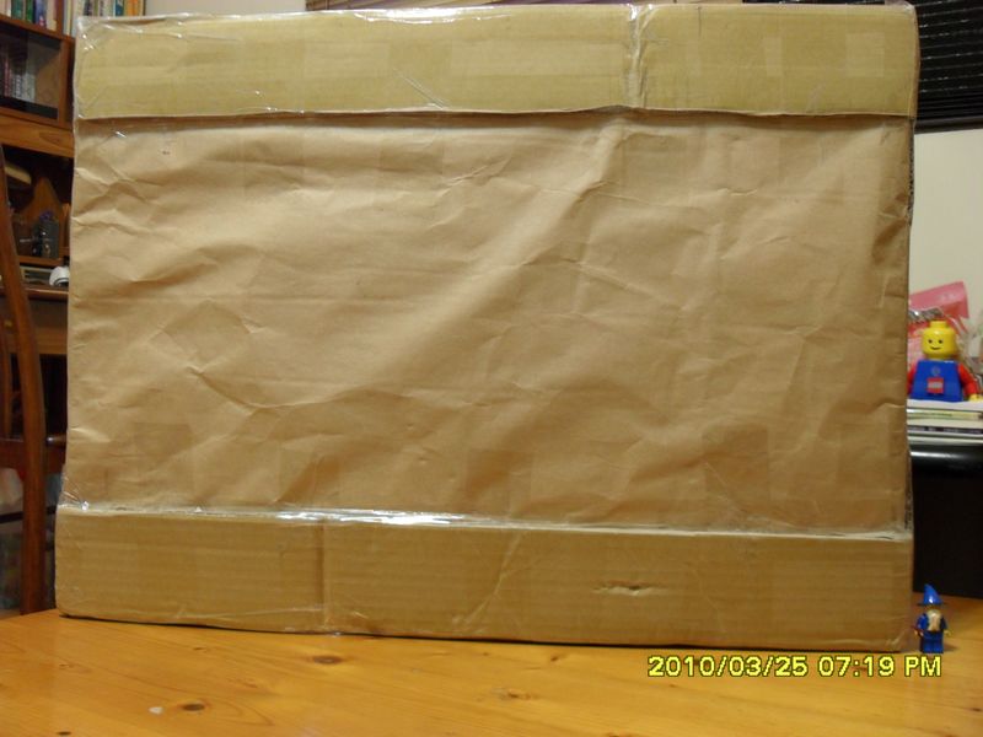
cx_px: 492
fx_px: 994
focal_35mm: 35
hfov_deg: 52.6
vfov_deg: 40.7
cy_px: 368
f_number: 2.8
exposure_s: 1/4
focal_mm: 6.2
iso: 200
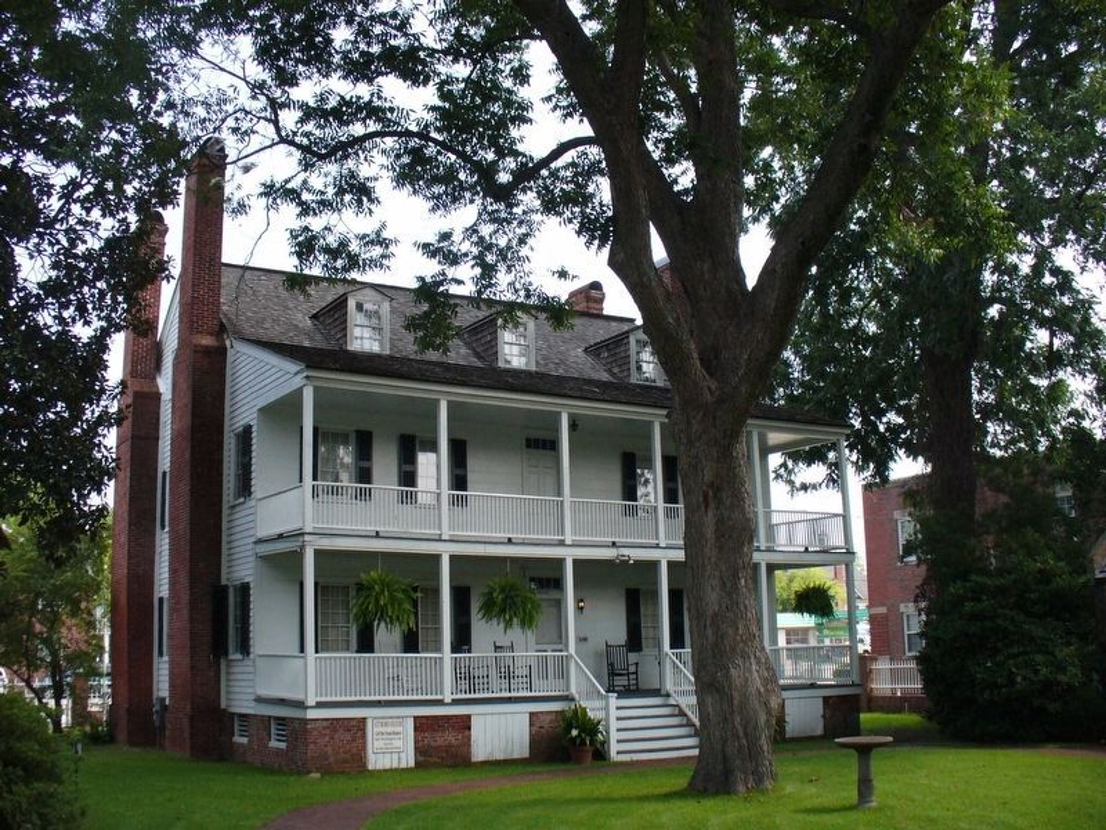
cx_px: 553
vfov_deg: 38.7
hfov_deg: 50.1
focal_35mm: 37
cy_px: 415
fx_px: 1182
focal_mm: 6.1
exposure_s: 1/320
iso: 200
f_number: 5.6
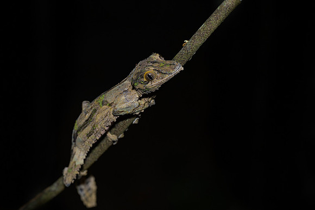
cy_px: 105
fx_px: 1049
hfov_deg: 17.1
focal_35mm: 120
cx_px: 158
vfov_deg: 11.4
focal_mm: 120
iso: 125
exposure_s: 1/125
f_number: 7.1
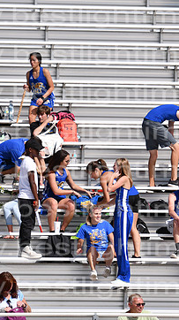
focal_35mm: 378
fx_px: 3197
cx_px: 131
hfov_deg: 3.2
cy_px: 152
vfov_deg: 5.7
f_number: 4
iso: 100
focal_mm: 150
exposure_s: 1/3200
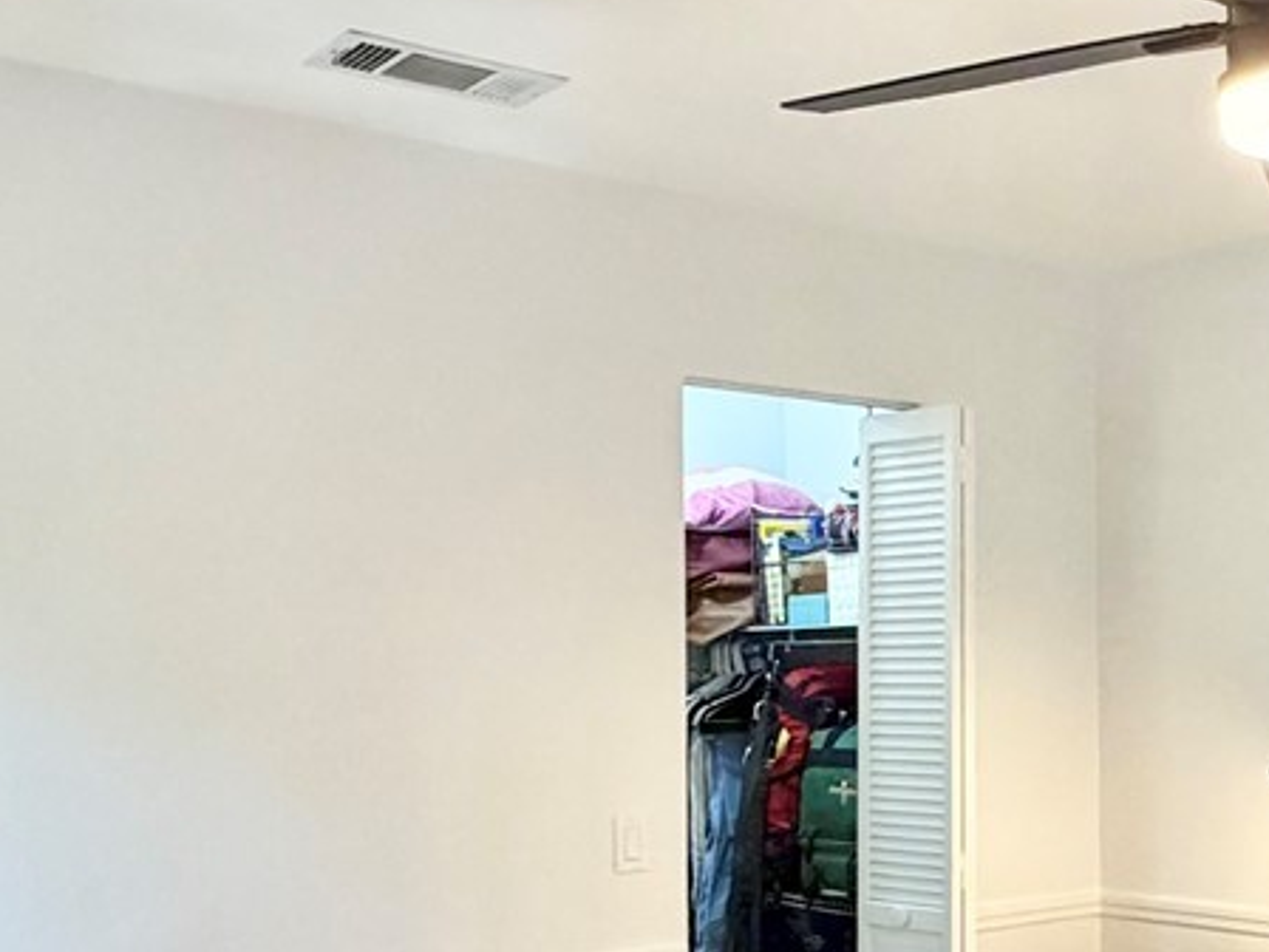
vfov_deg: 28.8
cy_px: 660
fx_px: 1833
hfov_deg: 35.6
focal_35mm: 50
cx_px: 1176
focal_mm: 2.22
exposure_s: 1/120
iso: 250
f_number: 2.2
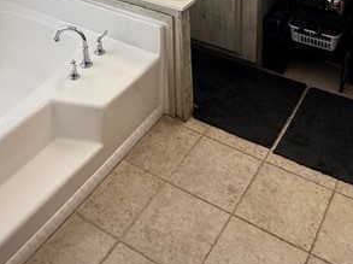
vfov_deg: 24.9
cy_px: -95
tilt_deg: -16.2
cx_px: 190
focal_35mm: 49
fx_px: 499
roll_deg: +0.7
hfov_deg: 38.9
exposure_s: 1/120
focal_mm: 2.22
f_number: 2.2
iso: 250
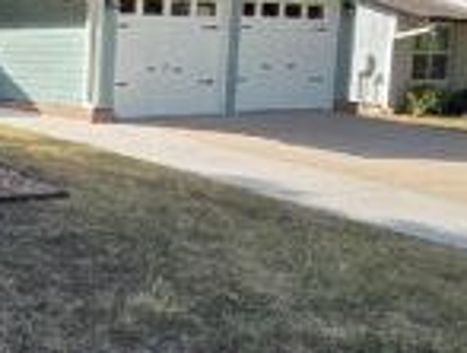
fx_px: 636
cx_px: -132
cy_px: 118
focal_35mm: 47
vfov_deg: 30.8
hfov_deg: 31.6
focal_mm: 2.2
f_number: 1.9
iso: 40
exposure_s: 1/1041
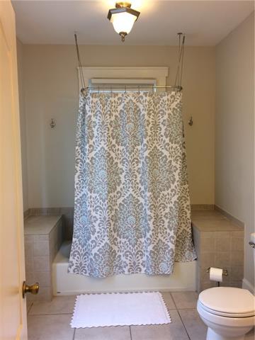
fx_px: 285
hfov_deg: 48.2
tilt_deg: -4.5
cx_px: 128
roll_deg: +0.9
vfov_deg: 61.7
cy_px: 170
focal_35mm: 29
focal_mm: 4.15
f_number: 2.2
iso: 40
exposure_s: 1/30
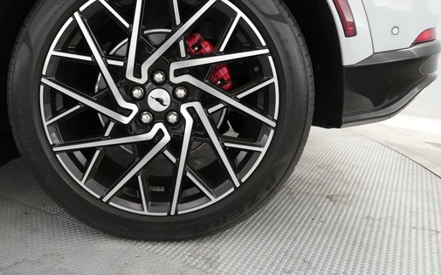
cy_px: 100
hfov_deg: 60.6
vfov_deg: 40.2
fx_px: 372
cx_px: 169
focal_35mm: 31
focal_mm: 24
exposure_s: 1/125
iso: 5000
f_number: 4.5
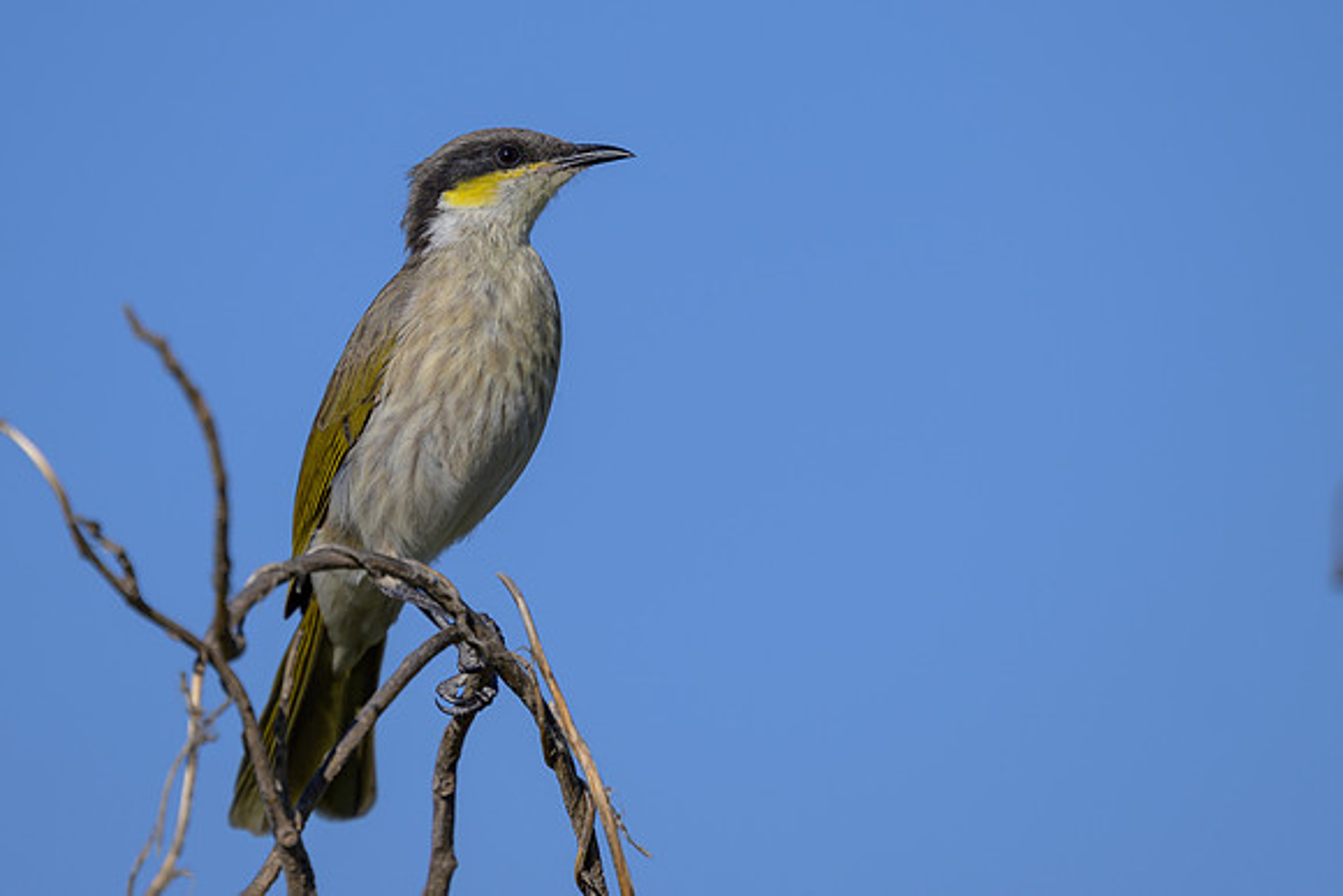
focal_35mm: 1092
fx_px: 40742
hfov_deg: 1.9
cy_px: 328
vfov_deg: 1.3
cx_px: 665
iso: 64
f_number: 4.5
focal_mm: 560
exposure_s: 1/1250
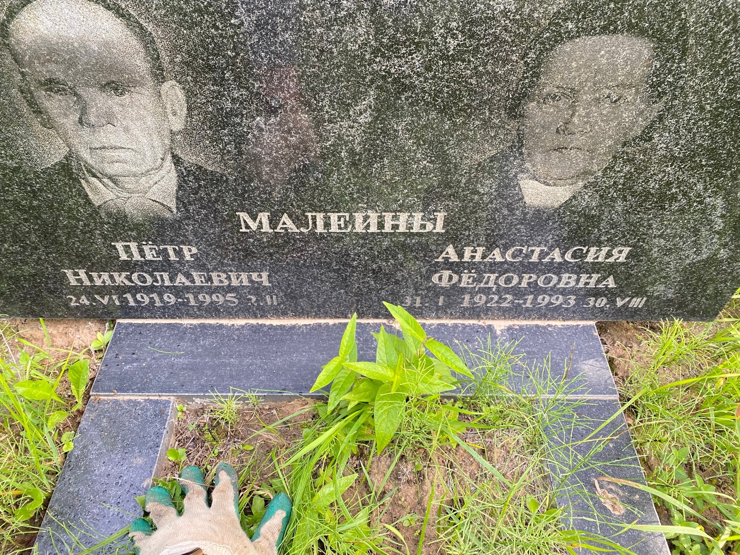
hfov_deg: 67.3
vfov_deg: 53.1
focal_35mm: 26
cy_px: 278
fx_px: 556
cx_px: 370
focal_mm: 4.25
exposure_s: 1/121
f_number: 1.8
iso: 64
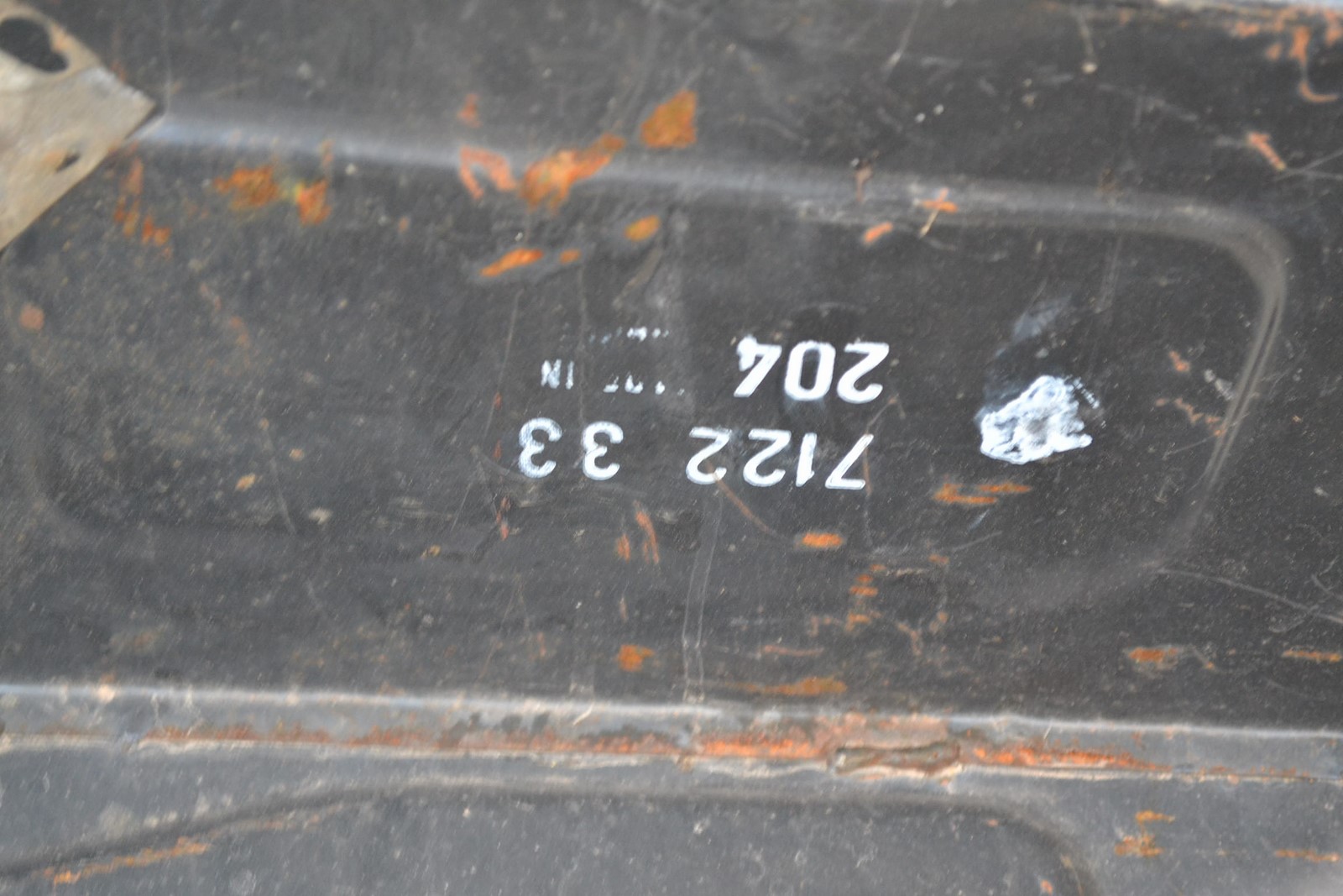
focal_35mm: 72
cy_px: 448
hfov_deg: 28.1
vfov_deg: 18.9
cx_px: 672
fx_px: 2686
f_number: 5.6
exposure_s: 1/15
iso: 1600
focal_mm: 48
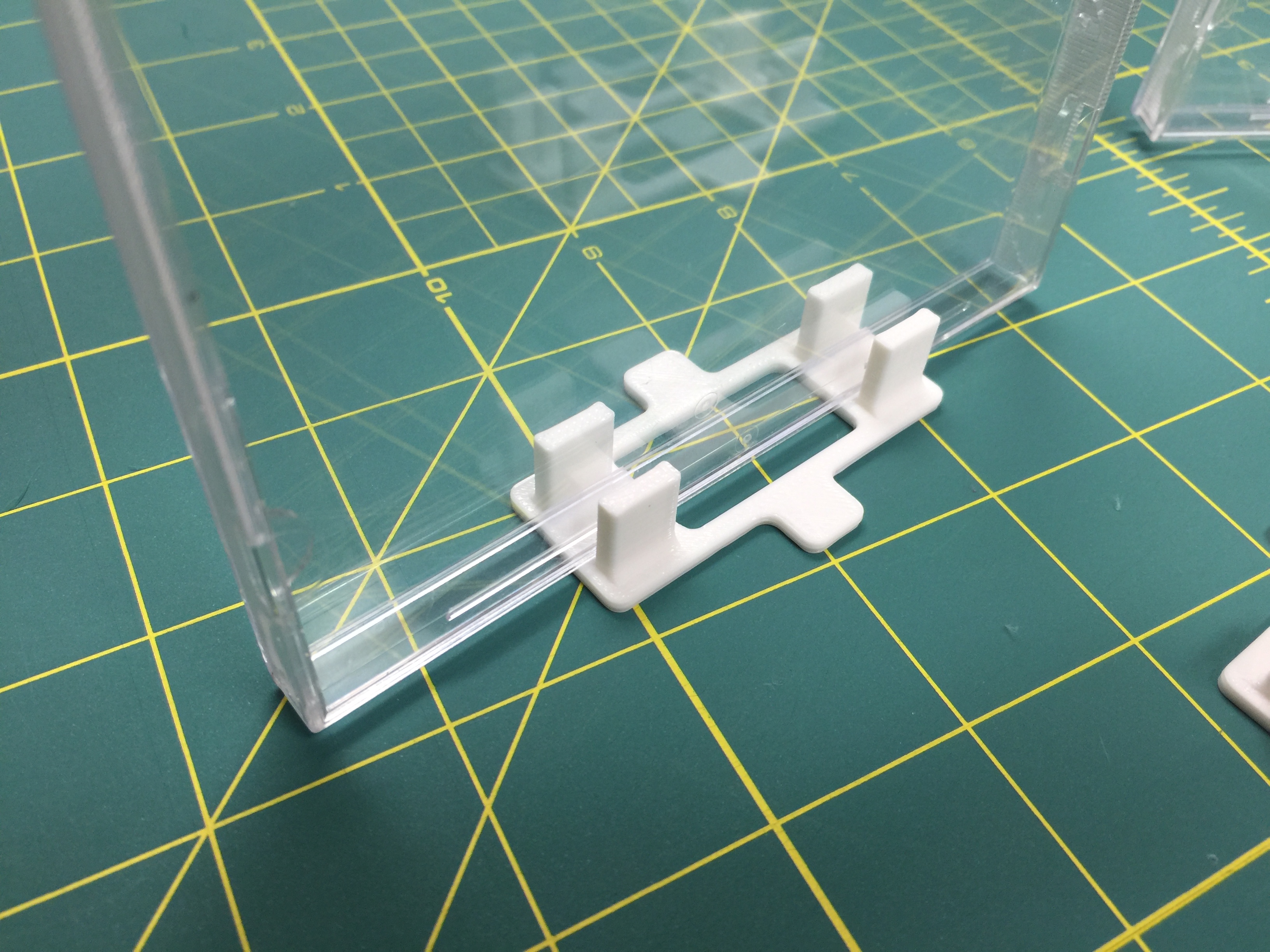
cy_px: 476
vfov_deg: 48.2
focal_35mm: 29
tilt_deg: -48.0
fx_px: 1064
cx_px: 635
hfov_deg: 61.7
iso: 40
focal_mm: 4.15
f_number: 2.2
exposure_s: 1/15
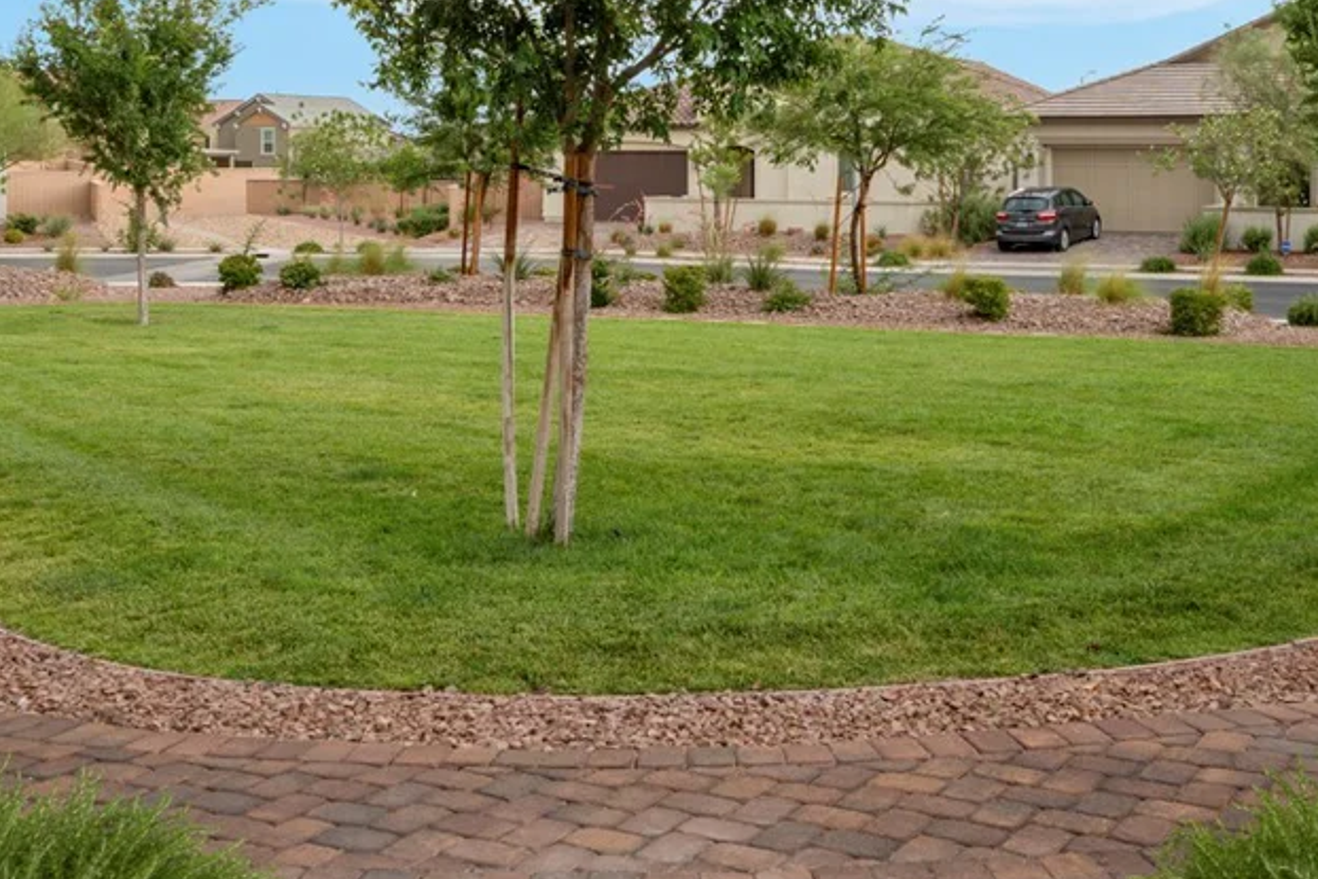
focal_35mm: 51
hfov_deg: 38.7
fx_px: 1867
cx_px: 778
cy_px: 190
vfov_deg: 26.1
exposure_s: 1/25
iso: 125
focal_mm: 31
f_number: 9
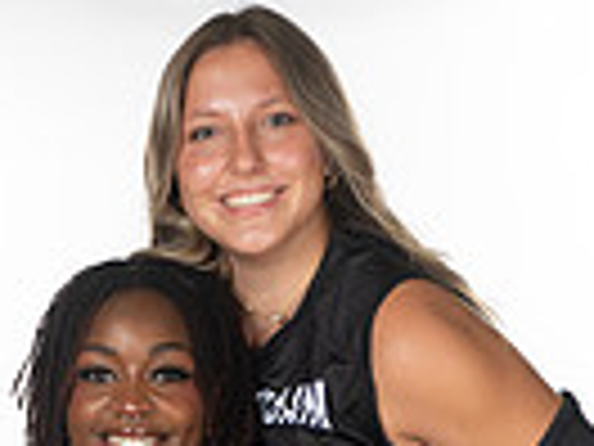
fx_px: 2917
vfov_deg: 8.2
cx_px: 184
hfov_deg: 11.6
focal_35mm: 170
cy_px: 969
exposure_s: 1/320
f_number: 7.1
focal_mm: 52
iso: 800
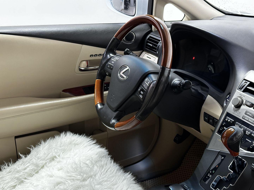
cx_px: 127
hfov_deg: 39.7
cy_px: 95
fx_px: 352
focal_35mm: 48
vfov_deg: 30.3
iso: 500
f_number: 1.78
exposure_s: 1/33
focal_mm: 6.86
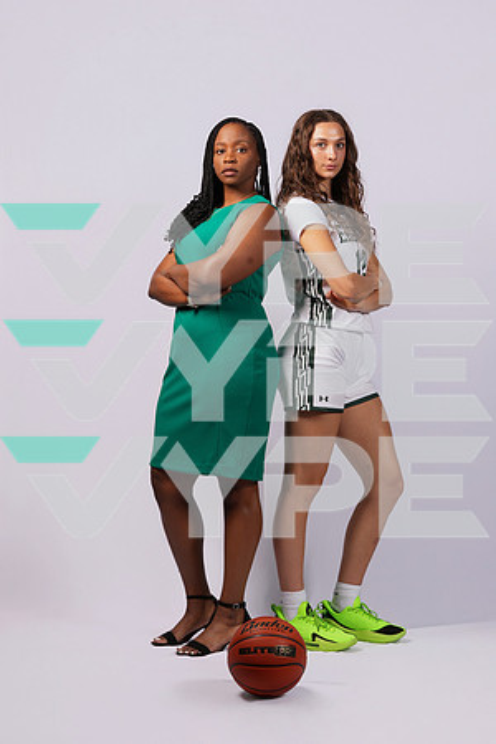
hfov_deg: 19.5
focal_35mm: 70
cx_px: 248
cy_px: 372
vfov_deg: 28.8
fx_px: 1447
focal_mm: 70
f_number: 11
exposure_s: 1/125
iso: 160
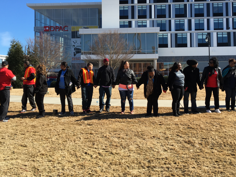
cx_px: 116
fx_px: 245
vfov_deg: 39.5
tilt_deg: +4.0
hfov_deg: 51.4
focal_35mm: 36
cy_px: 70
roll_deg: -0.3
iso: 25
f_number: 2.2
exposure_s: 1/801
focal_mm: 4.15
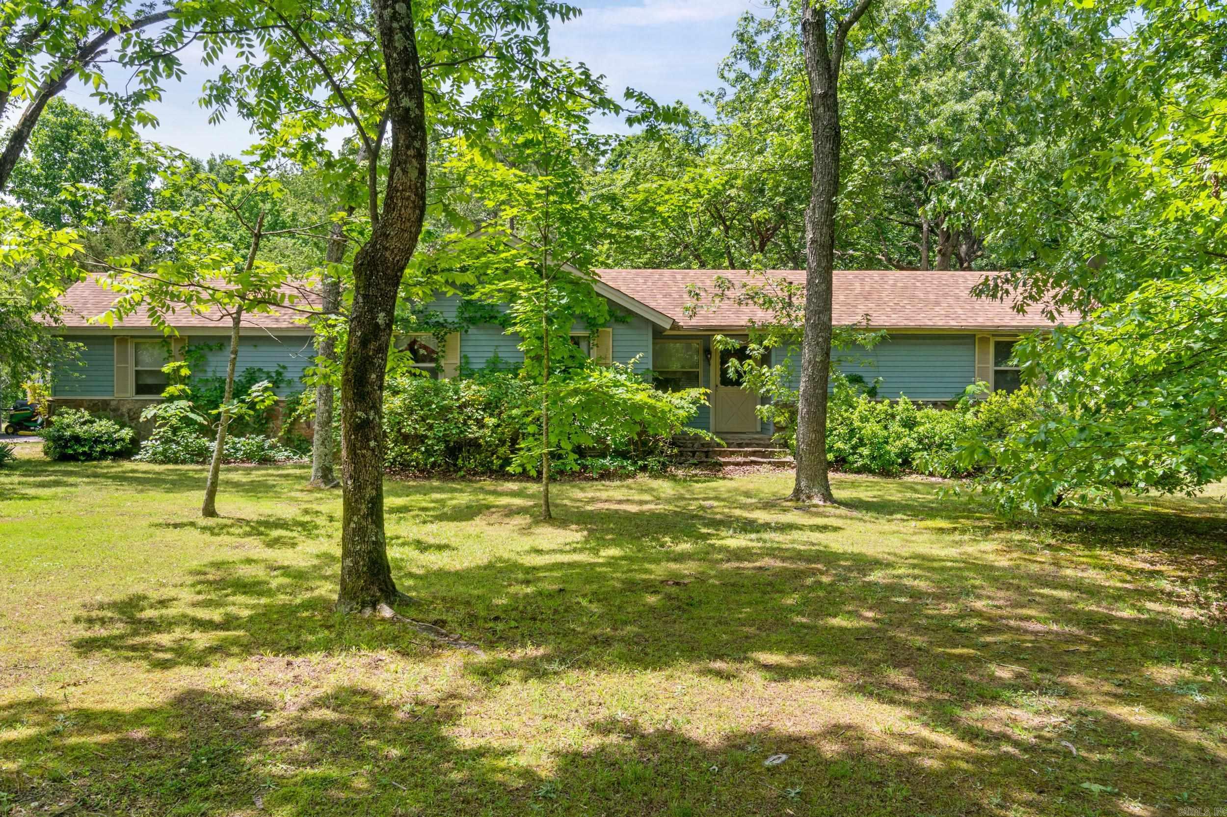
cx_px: 614
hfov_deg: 67.4
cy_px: 408
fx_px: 920
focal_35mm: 27
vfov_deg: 47.9
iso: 250
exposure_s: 1/160
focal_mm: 18
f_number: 9
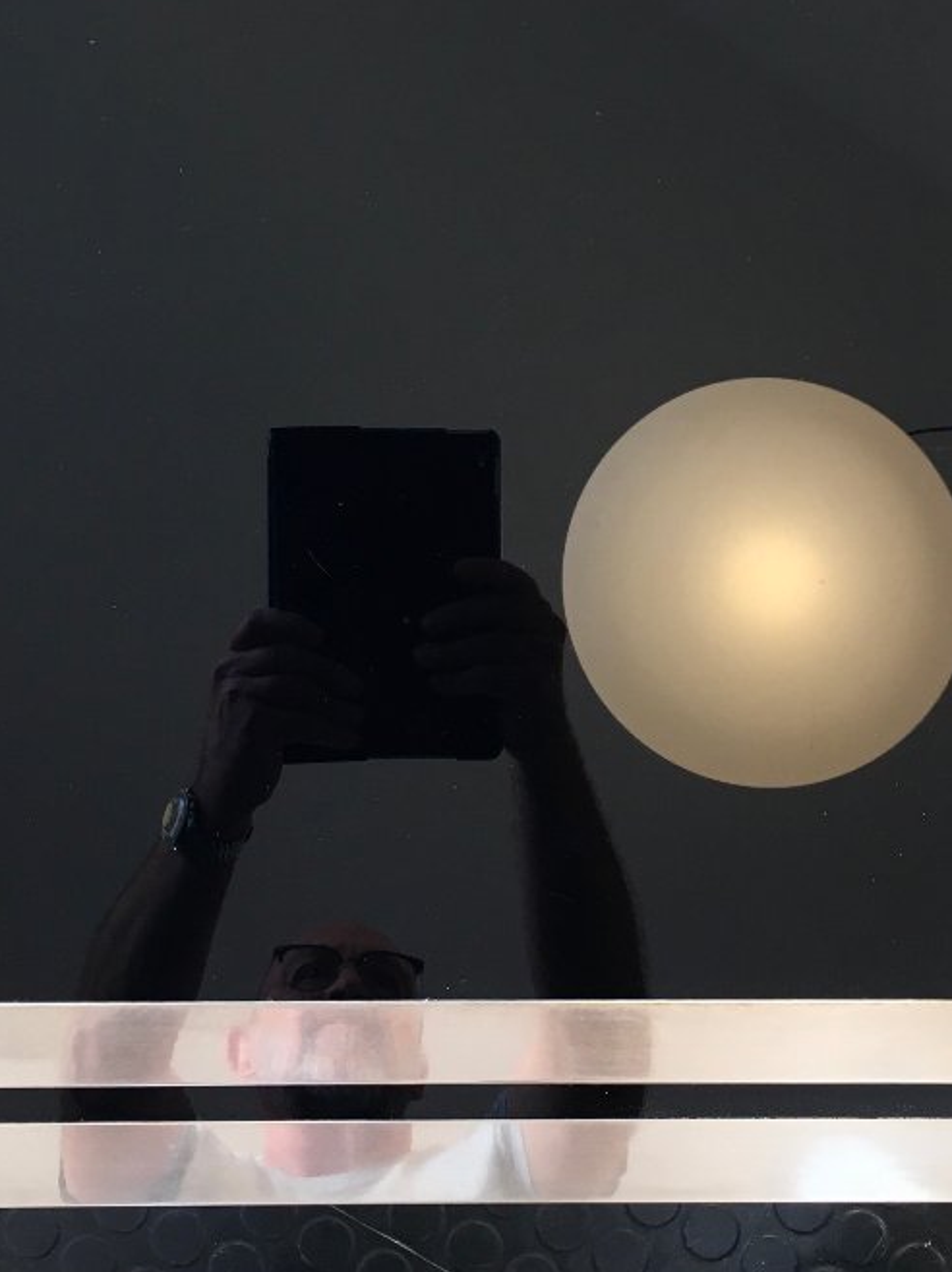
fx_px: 1945
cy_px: 439
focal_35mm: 53
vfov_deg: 35.9
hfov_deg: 27.5
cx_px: 491
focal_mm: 4.15
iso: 40
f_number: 2.2
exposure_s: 1/33
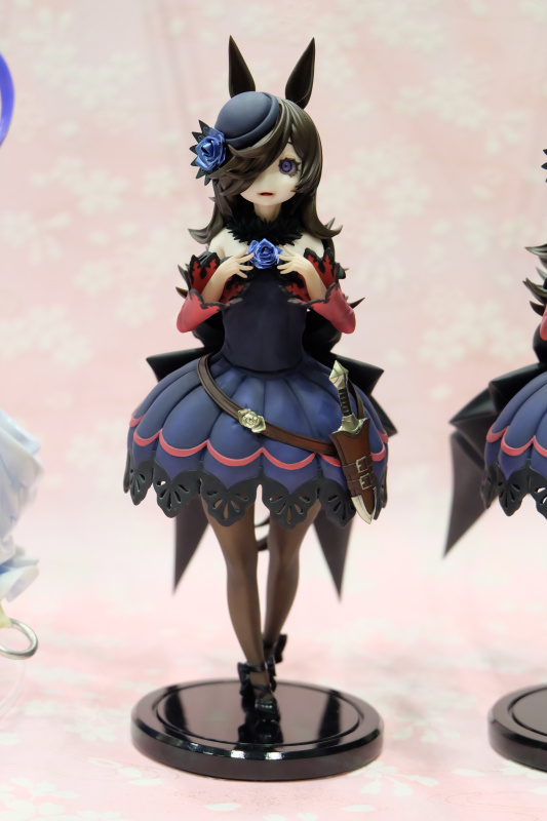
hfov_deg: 22.6
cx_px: 274
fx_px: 1368
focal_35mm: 60
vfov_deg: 33.4
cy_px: 410
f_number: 5.3
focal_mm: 40.2
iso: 3200
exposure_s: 1/38
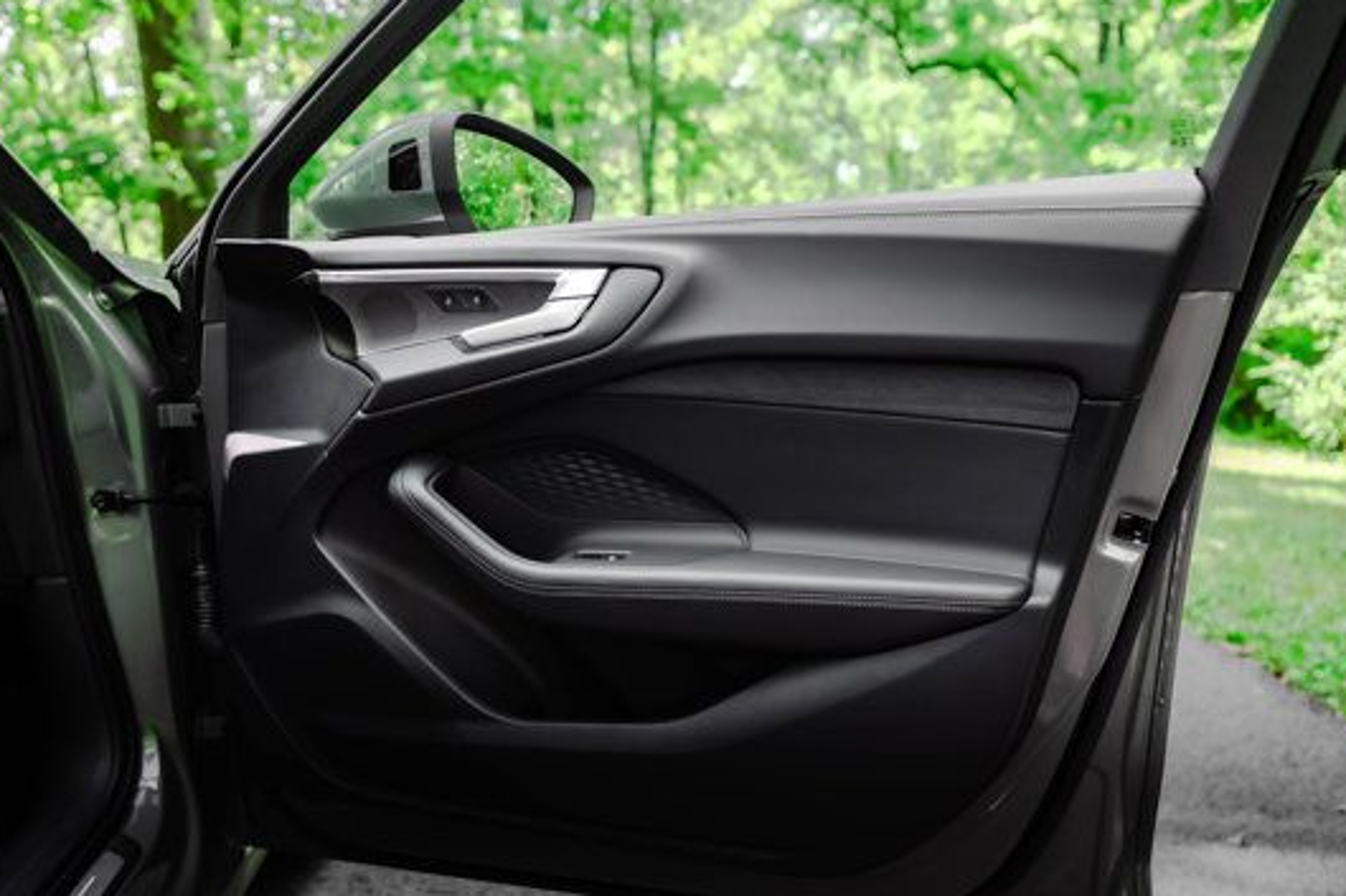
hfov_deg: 63.6
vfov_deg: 44.9
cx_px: 612
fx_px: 1084
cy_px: 484
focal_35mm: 29
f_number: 2.8
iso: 640
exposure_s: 1/400
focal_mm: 24
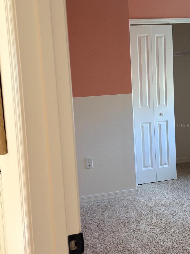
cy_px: 125
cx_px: 93
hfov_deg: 29.1
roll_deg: +4.4
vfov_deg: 38.2
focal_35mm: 50
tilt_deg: -4.7
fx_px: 366
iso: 200
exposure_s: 1/153
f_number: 1.78
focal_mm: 6.76
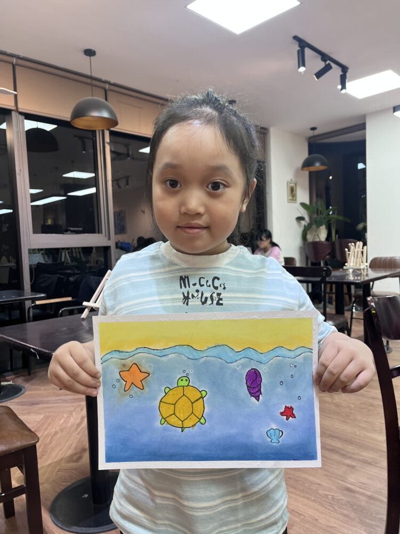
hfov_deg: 53.1
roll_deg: +2.2
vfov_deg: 67.3
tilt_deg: -3.0
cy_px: 267
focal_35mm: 26
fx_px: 401
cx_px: 200
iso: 125
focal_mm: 5.1
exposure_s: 1/100
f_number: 1.6
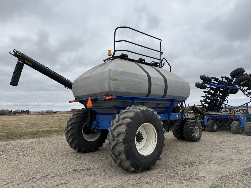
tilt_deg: +4.9
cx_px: 126
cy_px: 94
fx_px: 174
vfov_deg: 56.8
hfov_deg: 71.6
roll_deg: +2.0
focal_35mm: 24
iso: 80
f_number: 1.78
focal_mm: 6.76
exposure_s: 1/4167
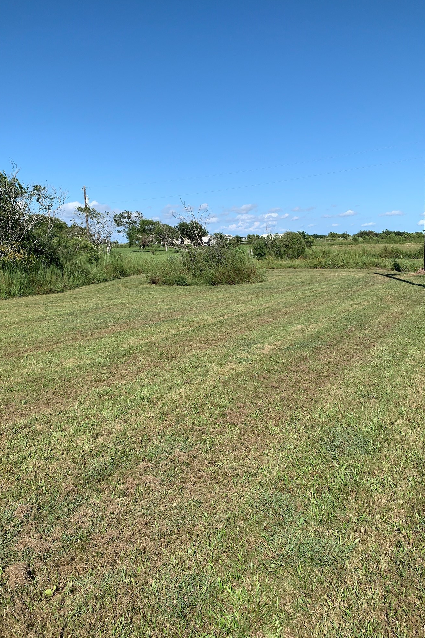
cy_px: 324
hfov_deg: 46.4
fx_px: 496
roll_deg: +0.9
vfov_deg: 65.5
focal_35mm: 28
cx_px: 213
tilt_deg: -7.8
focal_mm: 4.25
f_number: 1.8
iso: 25
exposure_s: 1/2611
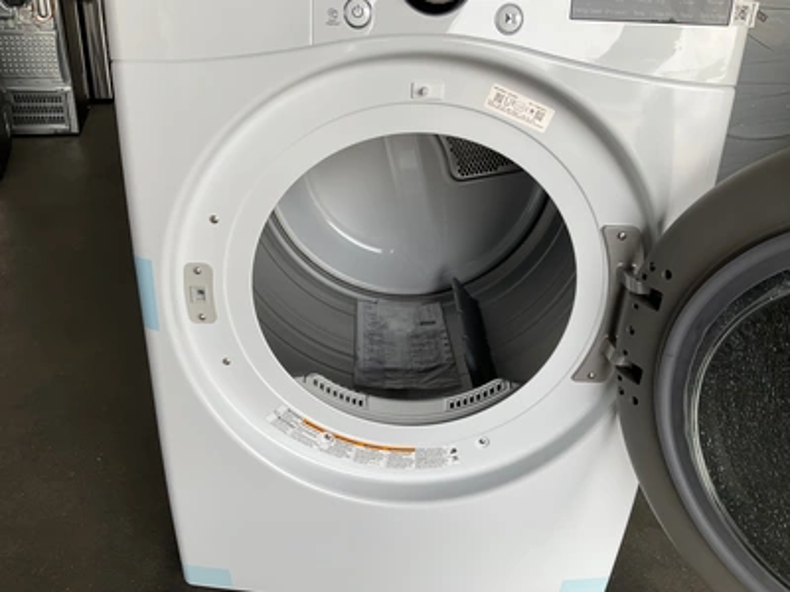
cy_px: 296
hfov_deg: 61.7
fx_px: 662
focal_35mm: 29
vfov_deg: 48.2
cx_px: 395
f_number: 1.8
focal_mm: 3
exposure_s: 1/210
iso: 20
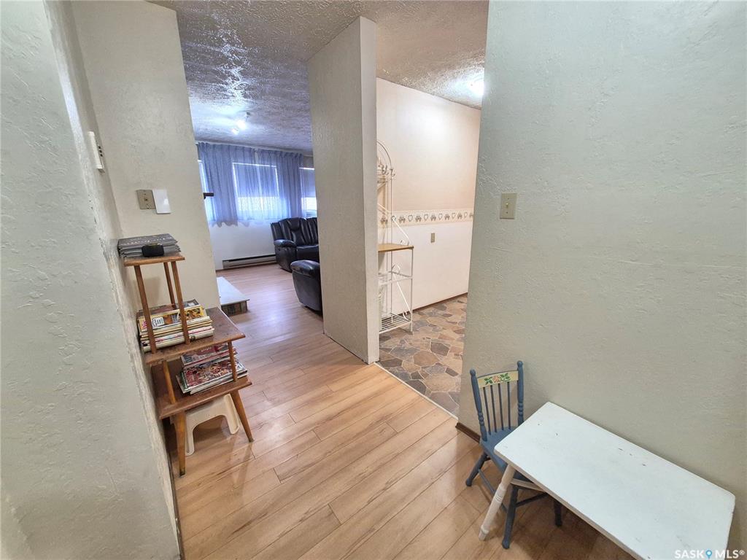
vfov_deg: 89.9
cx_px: 374
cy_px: 280
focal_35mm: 13
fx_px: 281
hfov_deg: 106.2
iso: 640
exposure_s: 1/60
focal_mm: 1.74
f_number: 2.2
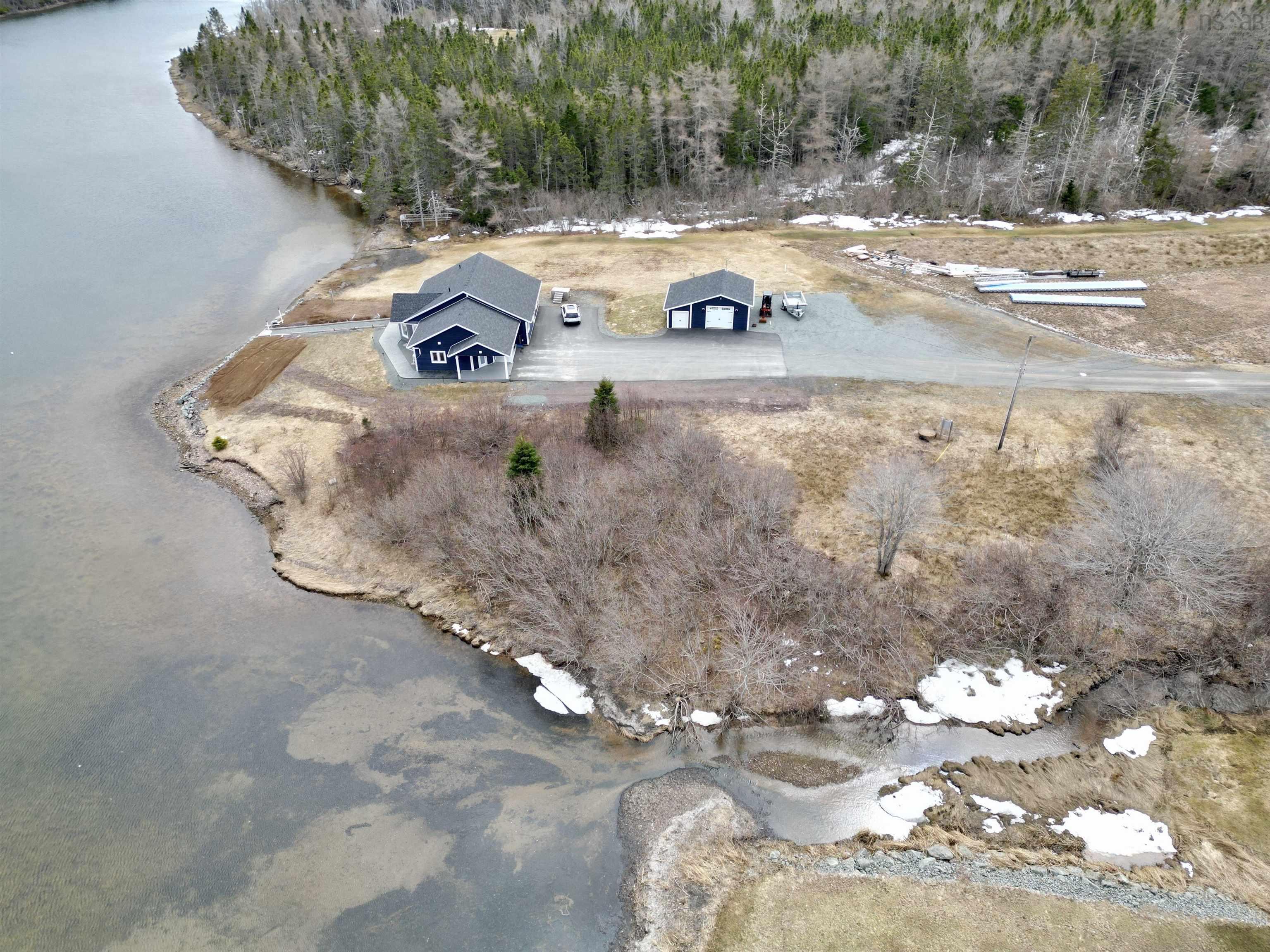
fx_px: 881
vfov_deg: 56.8
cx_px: 635
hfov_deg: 71.6
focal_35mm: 24
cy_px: 476
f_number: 1.7
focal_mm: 6.72
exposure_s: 1/1000
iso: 100
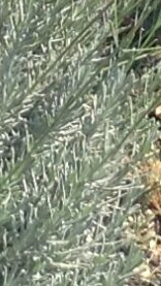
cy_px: -209
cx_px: -100
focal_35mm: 332
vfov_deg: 6.4
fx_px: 2517
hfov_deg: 3.6
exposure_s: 1/610
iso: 25
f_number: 2.4
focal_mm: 3.3
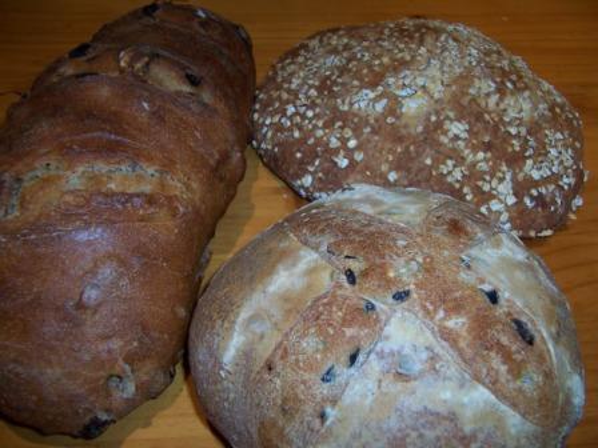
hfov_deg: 55.4
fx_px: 570
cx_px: 299
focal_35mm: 33
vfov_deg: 42.9
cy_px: 224
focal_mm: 5.5
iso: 80
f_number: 2.8
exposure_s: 1/60
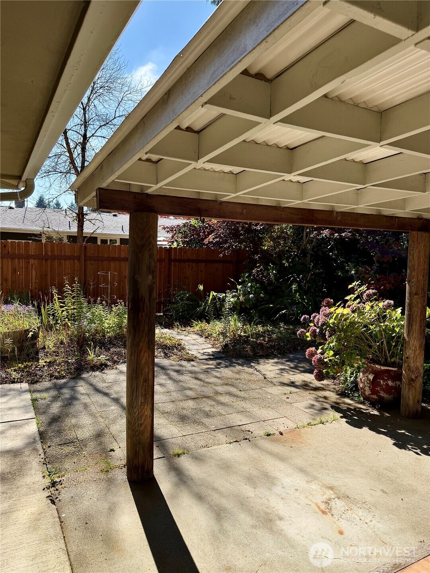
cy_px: 286
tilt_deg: -5.3
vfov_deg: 71.6
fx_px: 398
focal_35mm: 24
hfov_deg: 56.8
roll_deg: -2.2
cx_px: 215
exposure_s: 1/2232
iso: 100
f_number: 1.78
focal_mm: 6.76
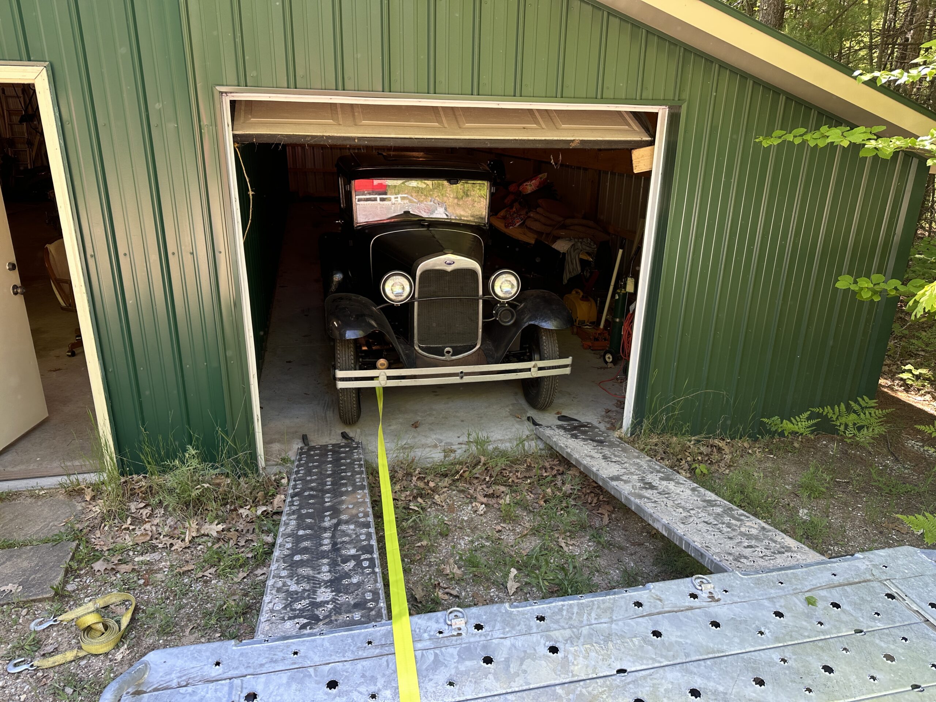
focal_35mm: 24
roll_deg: -0.9
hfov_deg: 71.6
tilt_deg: -18.8
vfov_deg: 56.8
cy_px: 351
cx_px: 468
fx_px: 649
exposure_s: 1/121
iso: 64
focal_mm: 6.86
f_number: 1.78
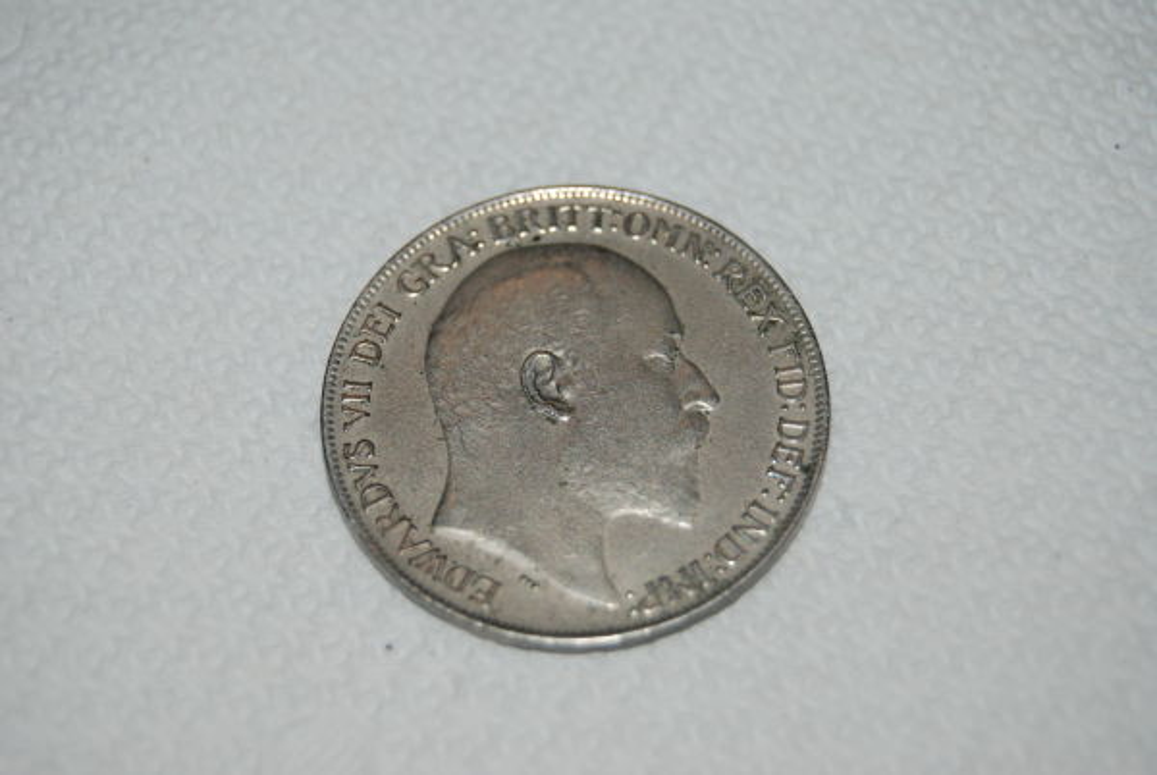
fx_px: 2511
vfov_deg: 17.6
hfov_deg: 26.0
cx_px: 578
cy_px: 388
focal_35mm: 78
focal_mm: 52
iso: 200
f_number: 5.6
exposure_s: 1/60
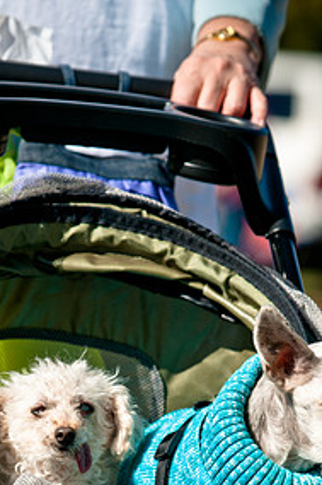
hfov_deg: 3.5
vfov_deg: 5.3
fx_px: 5263
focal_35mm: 392
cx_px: 132
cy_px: 367
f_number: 5
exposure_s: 1/1600
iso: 200
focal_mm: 165
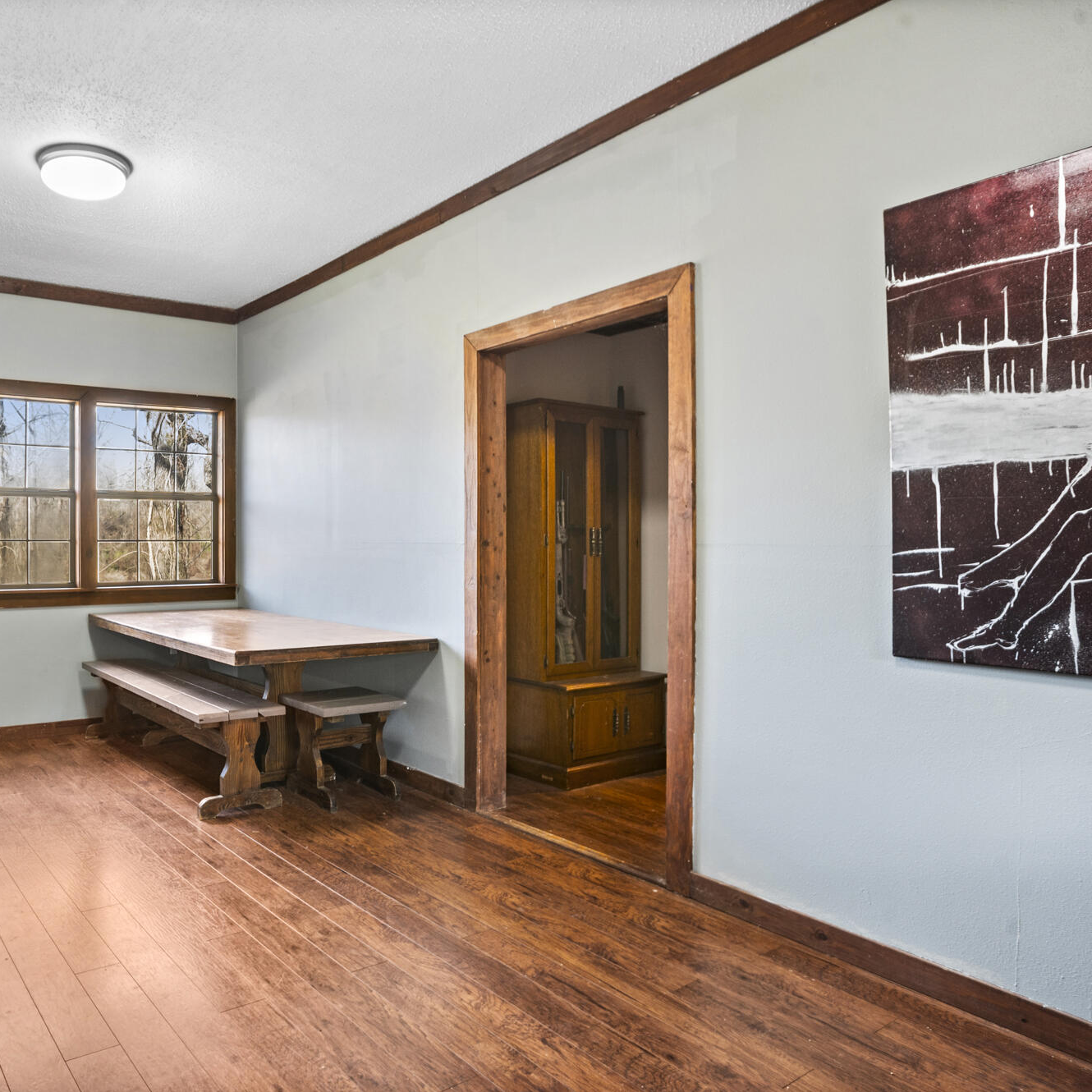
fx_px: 821
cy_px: 546
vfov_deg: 67.3
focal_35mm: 23
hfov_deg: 63.8
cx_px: 291
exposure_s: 1/2.5
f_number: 8
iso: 500
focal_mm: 18
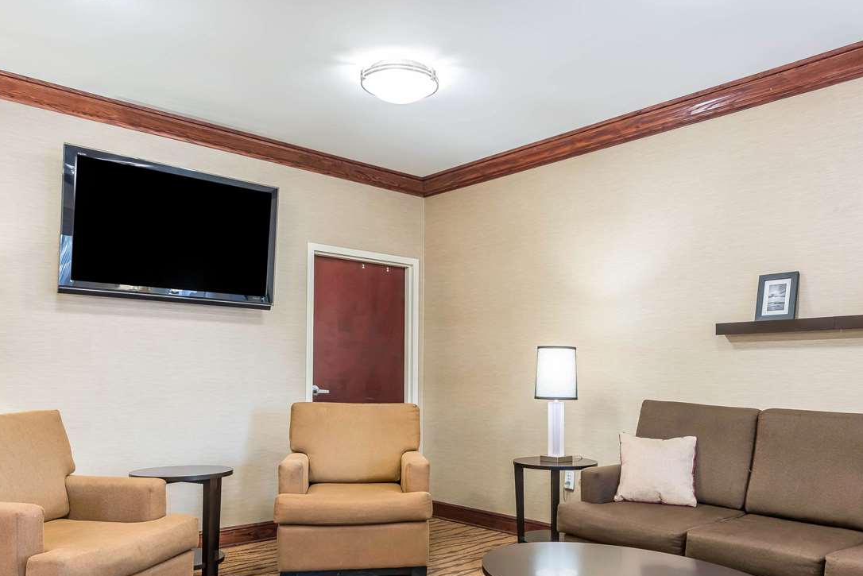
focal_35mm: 29
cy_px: 368
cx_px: 475
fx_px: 695
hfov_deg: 63.5
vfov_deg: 44.5
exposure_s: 1/3
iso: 400
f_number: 11
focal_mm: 21
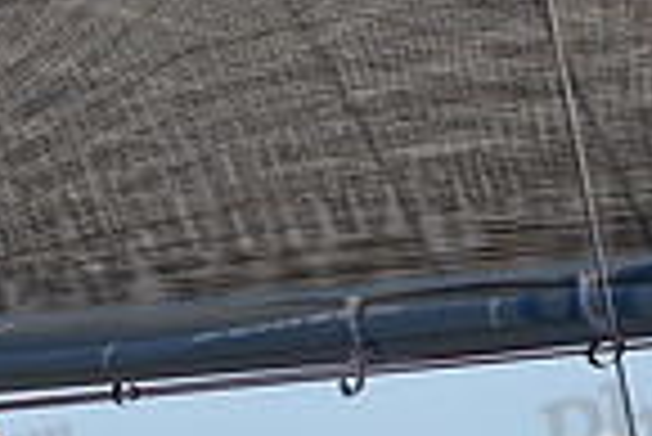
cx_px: 310
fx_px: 5076
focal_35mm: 280
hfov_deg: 7.3
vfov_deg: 4.9
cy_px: 672
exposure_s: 1/3200
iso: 250
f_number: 2.8
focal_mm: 70
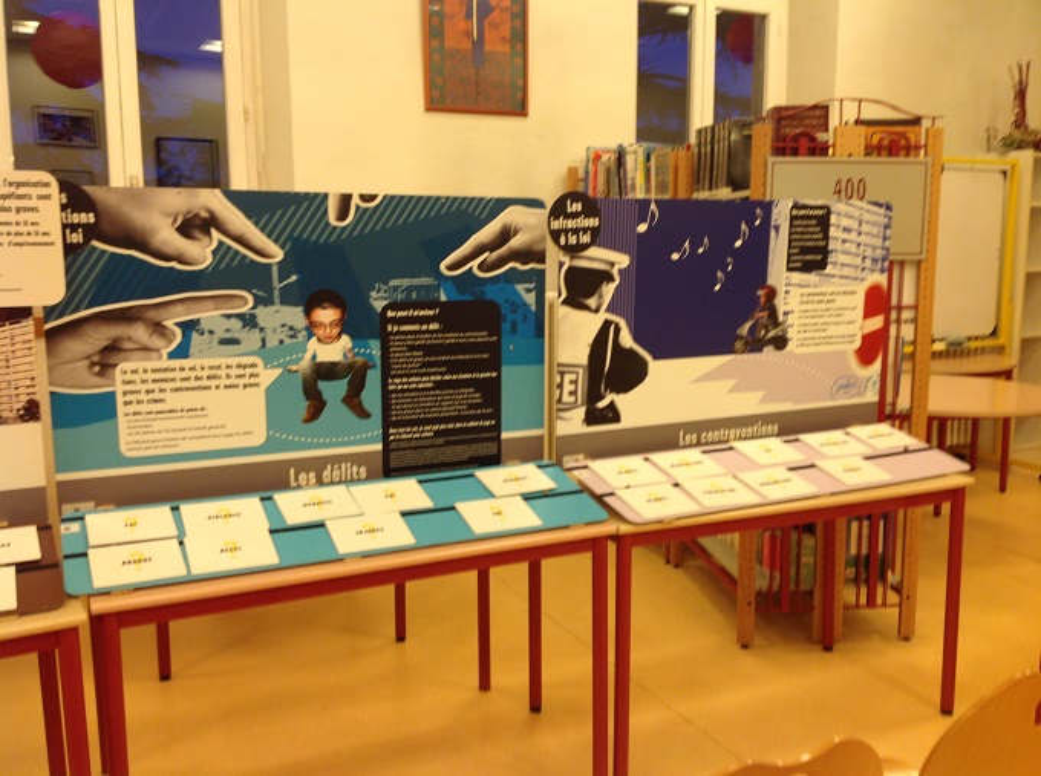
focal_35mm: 35
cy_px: 388
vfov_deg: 40.6
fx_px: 1050
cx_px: 520
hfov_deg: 52.7
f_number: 2.4
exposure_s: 1/15
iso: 64
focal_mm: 4.28
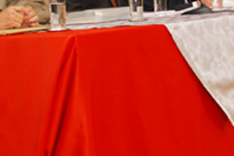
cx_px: 139
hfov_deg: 15.1
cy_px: 21
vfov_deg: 10.1
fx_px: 885
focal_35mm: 136
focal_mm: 42
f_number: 5.3
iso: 800
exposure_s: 1/40
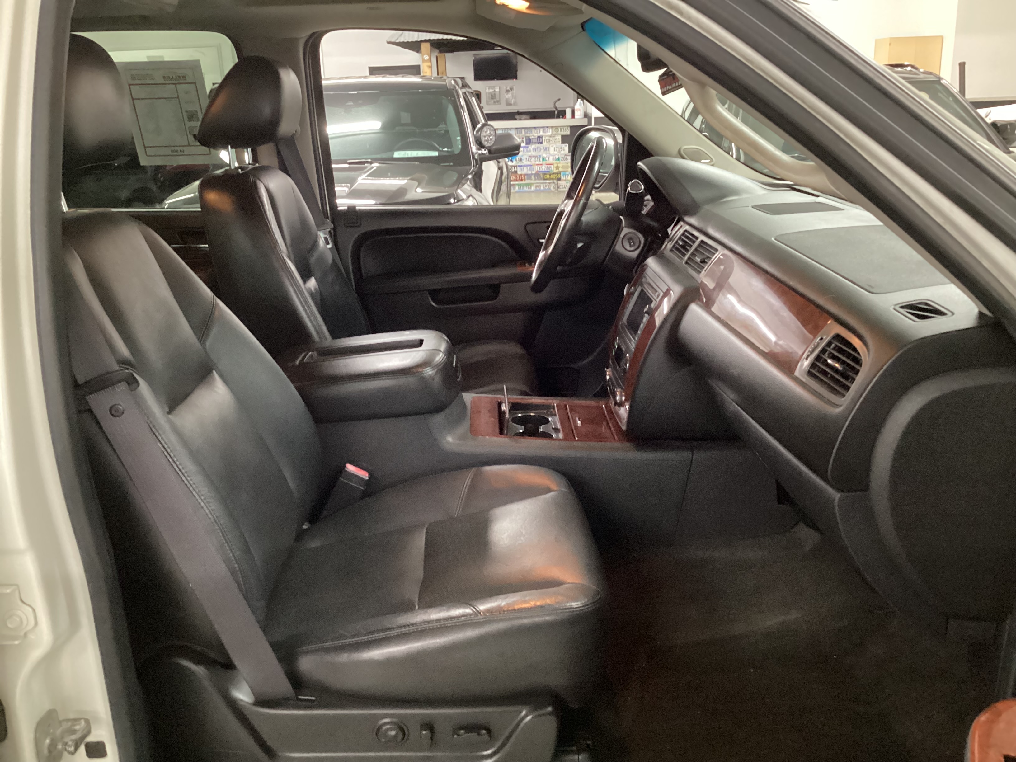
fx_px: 910
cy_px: 381
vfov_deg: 45.4
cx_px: 508
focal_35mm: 31
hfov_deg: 58.4
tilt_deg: -18.8
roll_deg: +2.2
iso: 640
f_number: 2.4
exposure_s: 1/25
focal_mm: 3.3
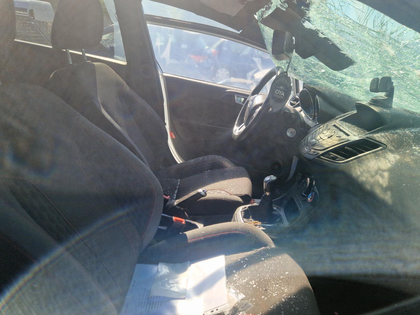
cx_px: 210
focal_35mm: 23
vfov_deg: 58.9
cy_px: 158
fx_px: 279
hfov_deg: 73.9
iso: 50
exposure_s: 1/667
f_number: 1.8
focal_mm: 5.4
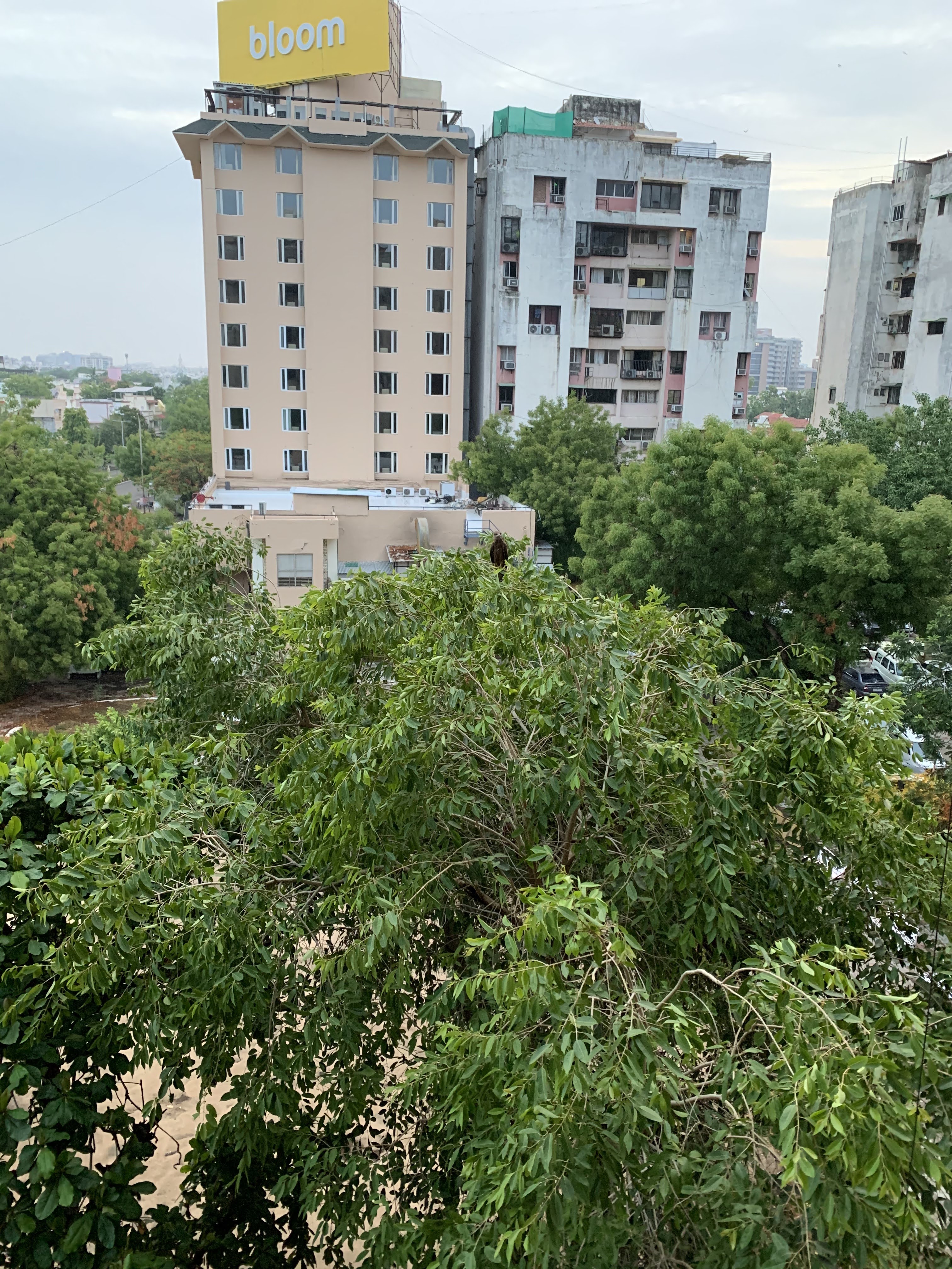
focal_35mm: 26
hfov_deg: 53.1
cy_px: 634
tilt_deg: -13.3
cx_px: 476
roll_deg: -1.4
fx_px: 953
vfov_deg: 67.3
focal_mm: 4.25
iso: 320
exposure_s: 1/60
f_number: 1.8
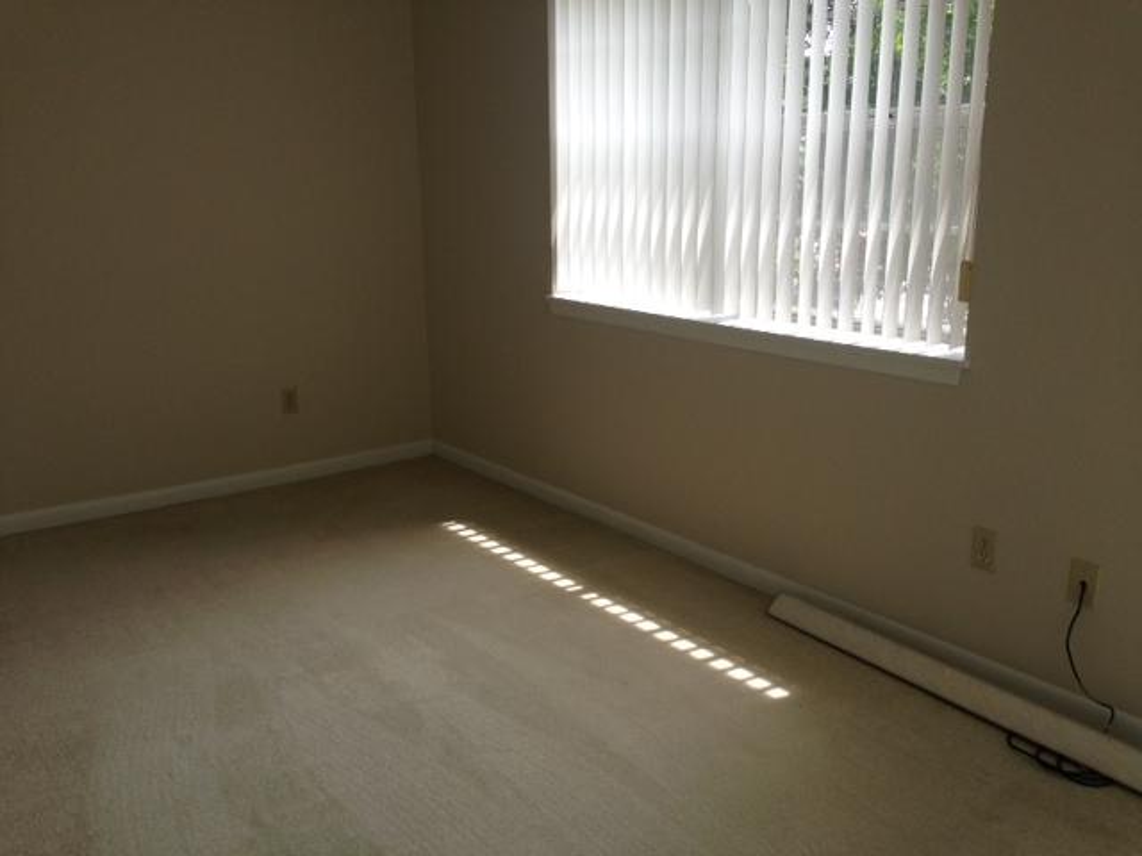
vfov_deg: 42.9
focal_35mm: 33
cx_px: 571
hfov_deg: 55.4
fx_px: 1089
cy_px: 428
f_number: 2.4
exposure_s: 1/257
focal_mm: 4.12
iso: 50
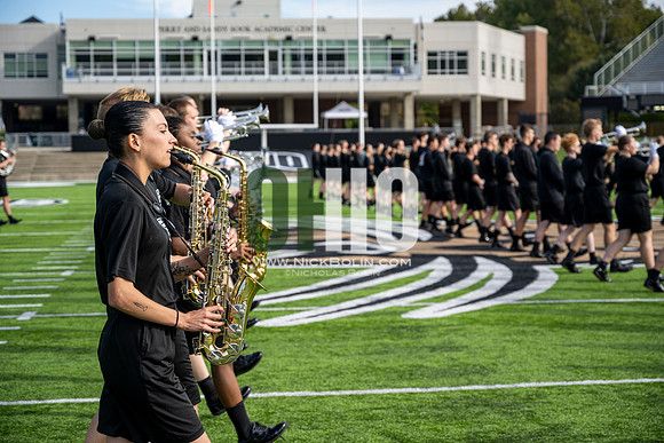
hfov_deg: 28.8
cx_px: 332
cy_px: 222
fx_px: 1291
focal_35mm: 70
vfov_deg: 19.5
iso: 80
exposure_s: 1/250
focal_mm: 70
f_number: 4.5
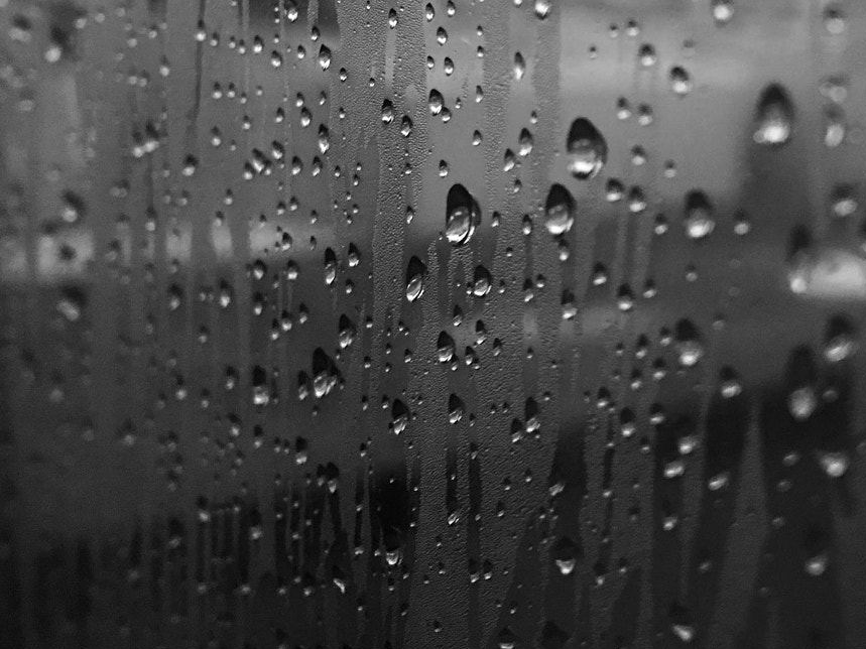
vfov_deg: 26.9
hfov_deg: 34.5
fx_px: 1351
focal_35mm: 54
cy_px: 210
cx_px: 694
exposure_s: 1/15
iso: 100
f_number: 2.2
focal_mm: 4.15
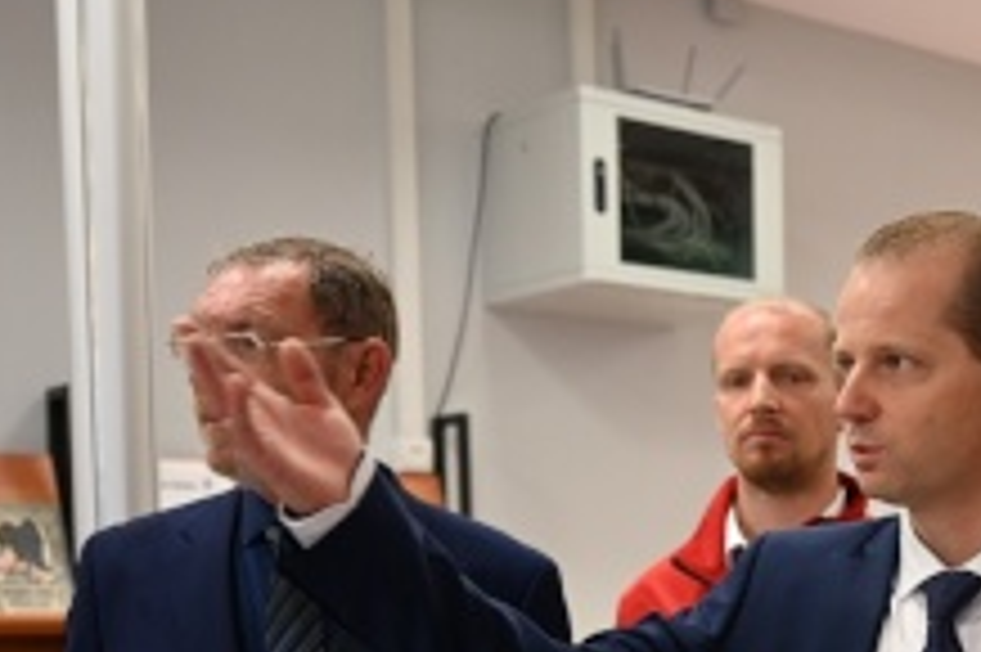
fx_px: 1797
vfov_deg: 19.8
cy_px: 692
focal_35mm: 66
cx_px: 1125
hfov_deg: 27.5
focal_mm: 24
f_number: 2.8
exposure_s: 1/100
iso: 640
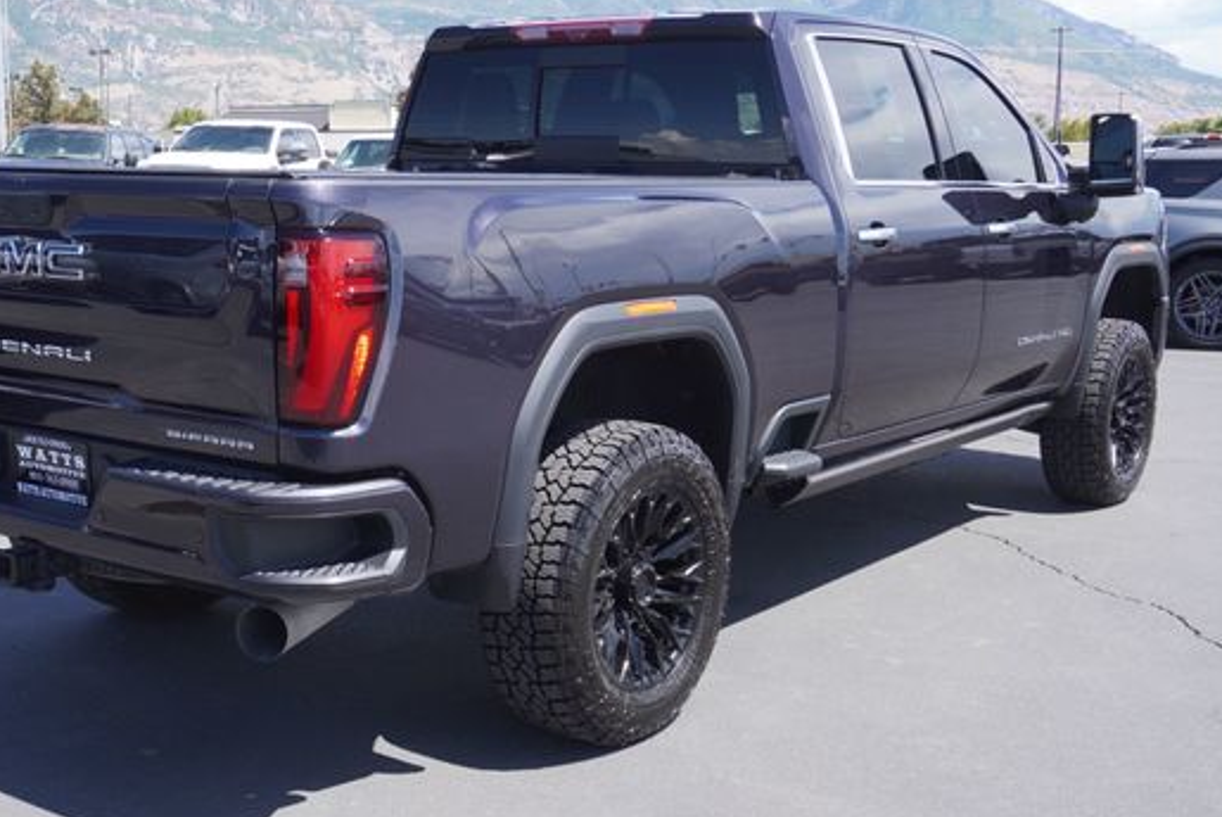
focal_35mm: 47
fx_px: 1583
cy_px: 382
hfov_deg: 42.0
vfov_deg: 28.9
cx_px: 486
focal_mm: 25
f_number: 7.1
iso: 100
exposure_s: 1/160
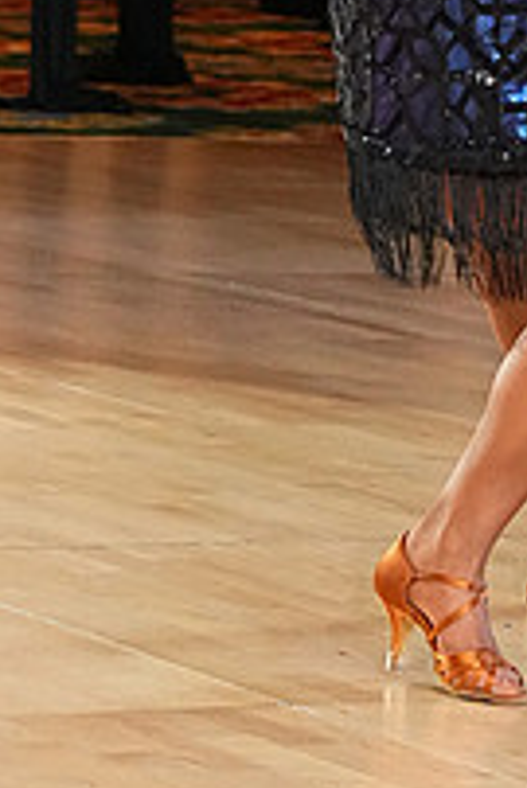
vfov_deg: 8.0
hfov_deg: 5.4
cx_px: 377
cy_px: -211
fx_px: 5546
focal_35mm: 253
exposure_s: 1/200
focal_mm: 59
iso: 5000
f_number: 5.6
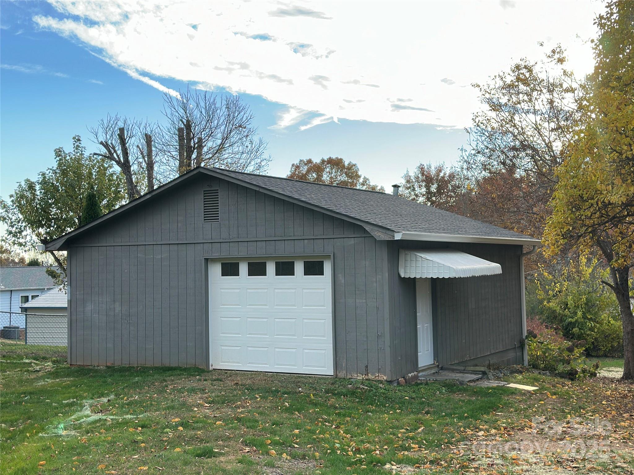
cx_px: 317
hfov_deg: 39.7
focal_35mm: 48
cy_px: 238
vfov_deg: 30.3
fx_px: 879
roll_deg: +0.4
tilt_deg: +2.6
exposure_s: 1/738
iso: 80
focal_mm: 6.86
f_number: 1.78
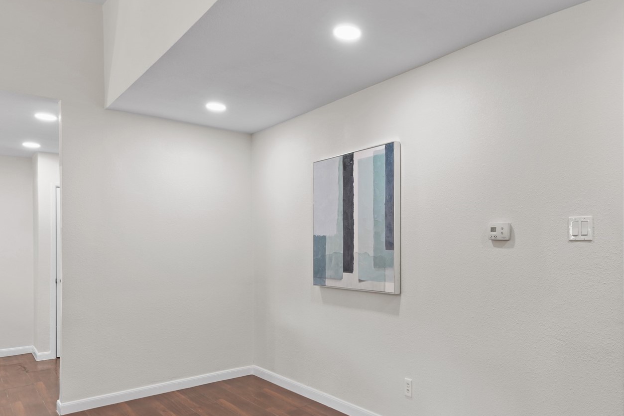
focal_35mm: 27
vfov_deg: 48.5
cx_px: 429
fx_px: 460
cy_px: 244
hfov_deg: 66.0
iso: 400
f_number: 9
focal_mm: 15.3
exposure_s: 1/2.5
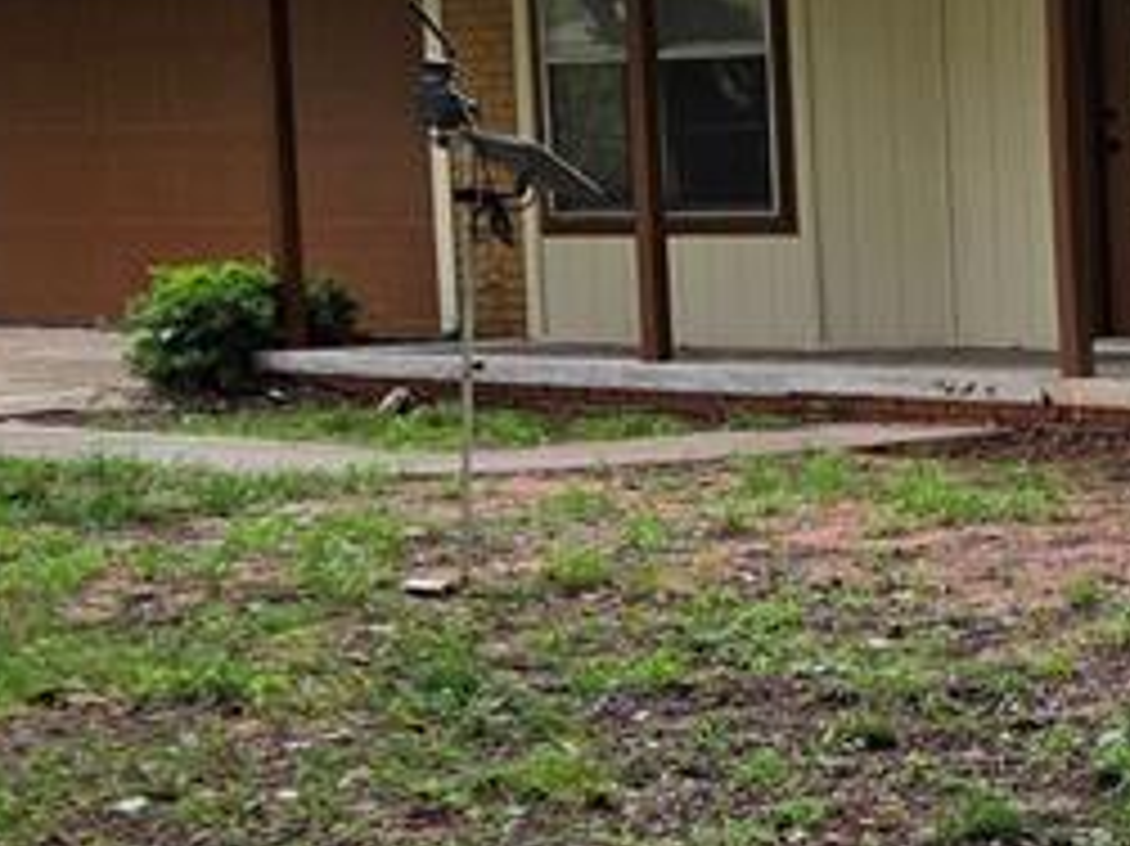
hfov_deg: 18.0
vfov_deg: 15.7
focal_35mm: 94
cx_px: 1810
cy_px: 387
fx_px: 3067
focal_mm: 5.4
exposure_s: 1/180
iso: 64
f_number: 1.8
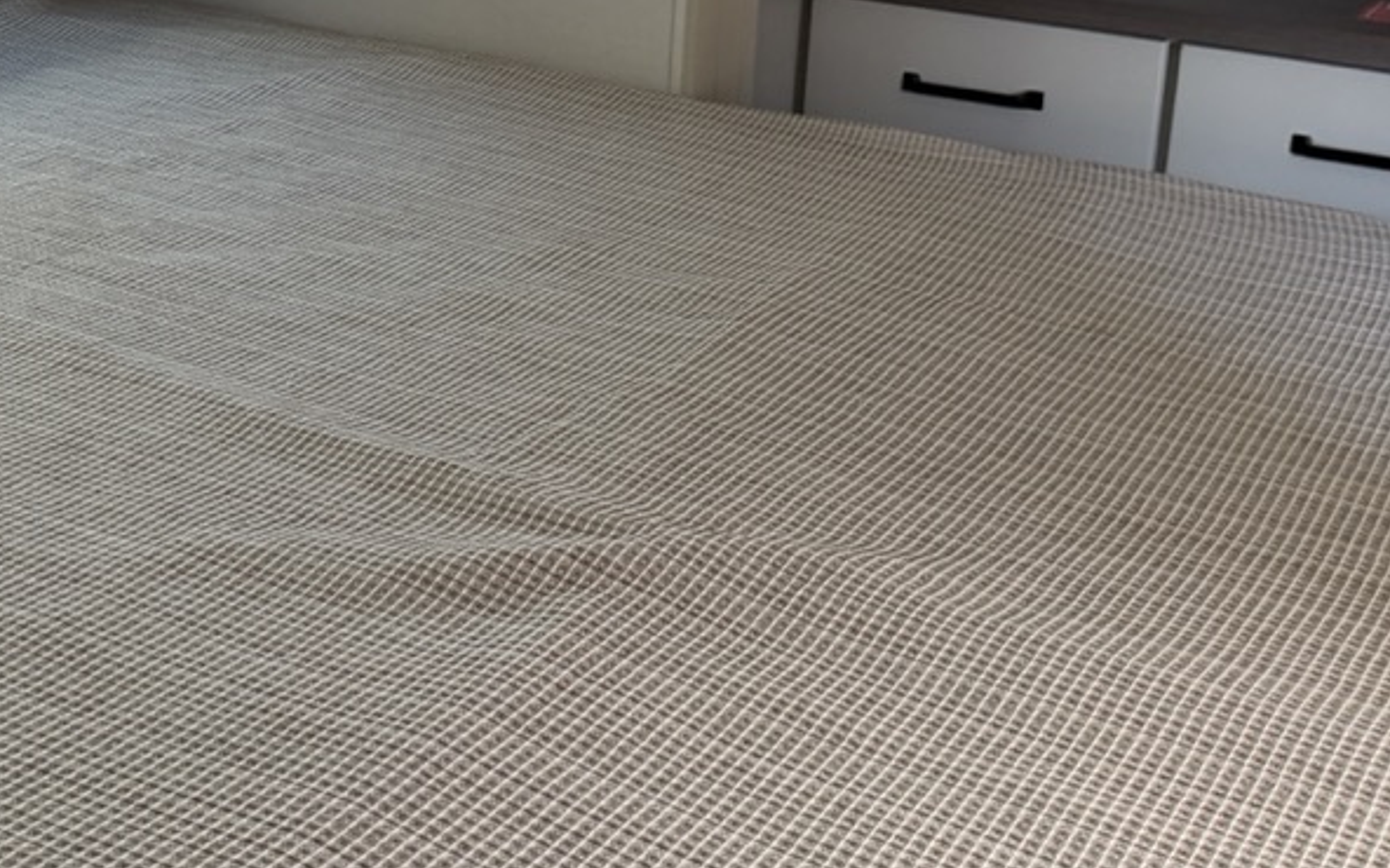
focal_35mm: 55
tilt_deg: -9.8
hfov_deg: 36.4
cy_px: 89
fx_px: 2084
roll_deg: +0.0
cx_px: 418
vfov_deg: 23.0
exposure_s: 1/88
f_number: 1.78
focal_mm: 6.76
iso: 200
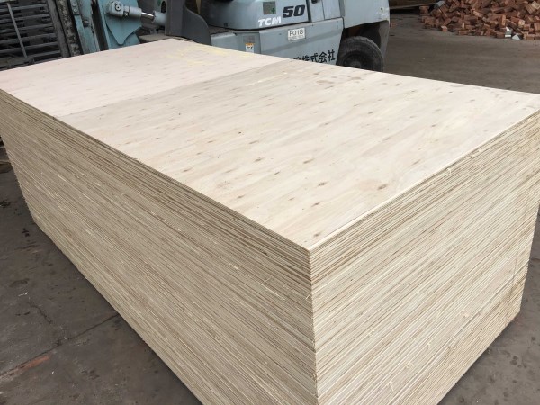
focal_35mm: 29
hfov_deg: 61.7
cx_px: 270
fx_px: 452
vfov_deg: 48.2
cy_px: 202
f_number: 2.2
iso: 50
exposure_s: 1/17
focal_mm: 4.15
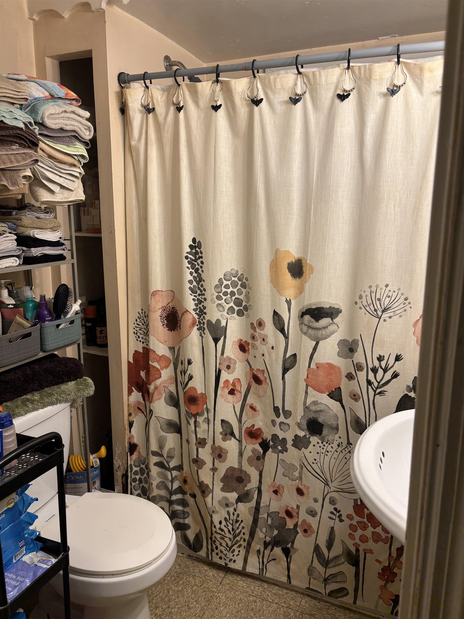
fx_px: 465
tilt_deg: -11.2
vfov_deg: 67.3
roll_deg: -0.1
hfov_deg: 53.1
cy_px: 310
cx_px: 232
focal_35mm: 26
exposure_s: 1/120
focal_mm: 5.96
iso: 100
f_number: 1.6
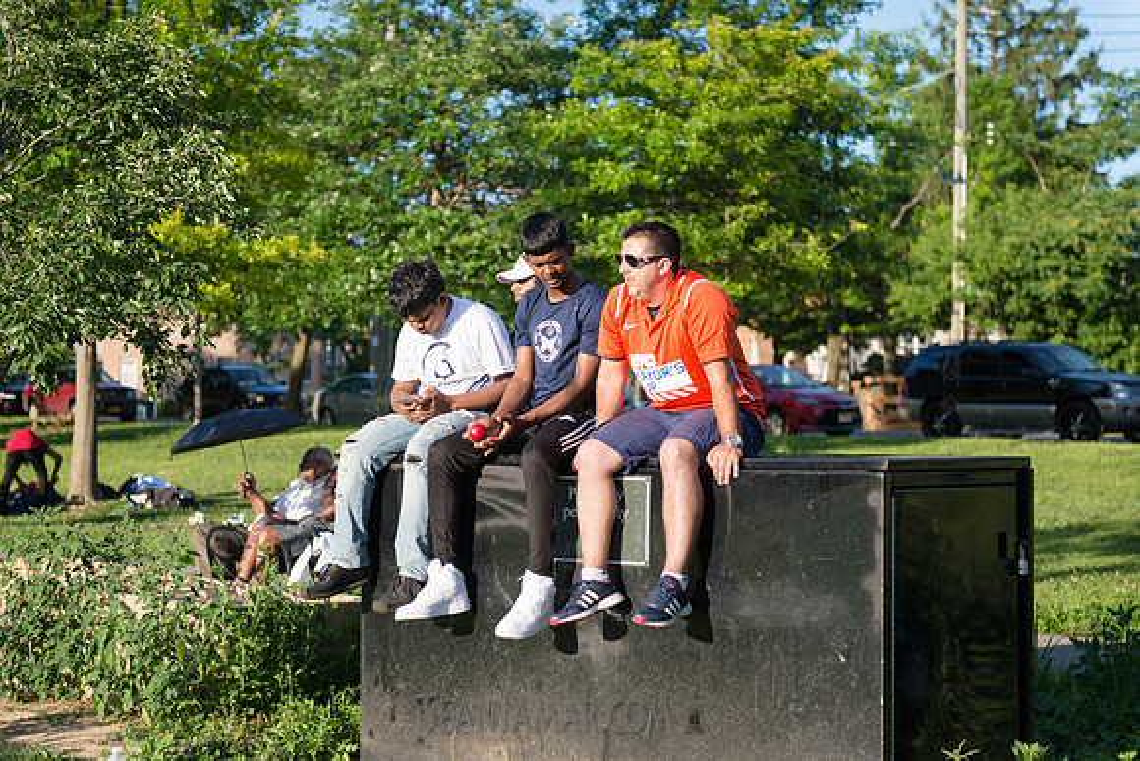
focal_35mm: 66
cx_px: 570
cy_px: 380
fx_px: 2090
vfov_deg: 20.6
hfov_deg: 30.5
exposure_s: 1/4000
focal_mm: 66
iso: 400
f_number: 2.8
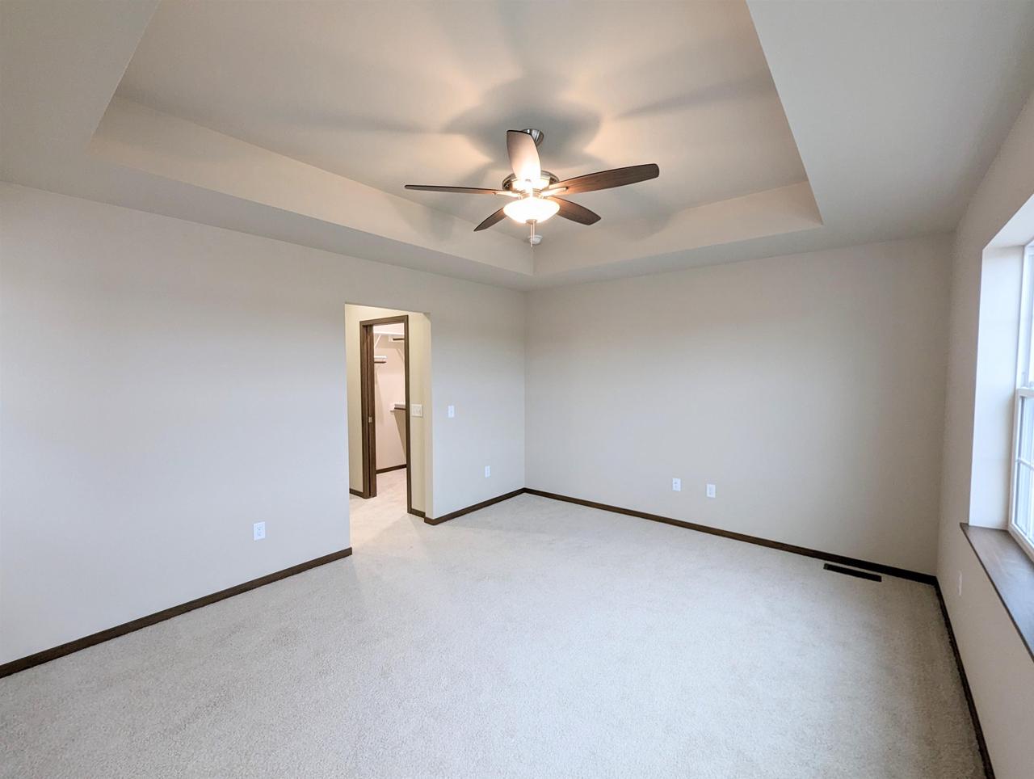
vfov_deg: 90.1
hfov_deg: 106.1
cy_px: 390
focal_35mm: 13
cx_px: 517
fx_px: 389
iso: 58
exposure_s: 1/24
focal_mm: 1.95
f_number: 2.2
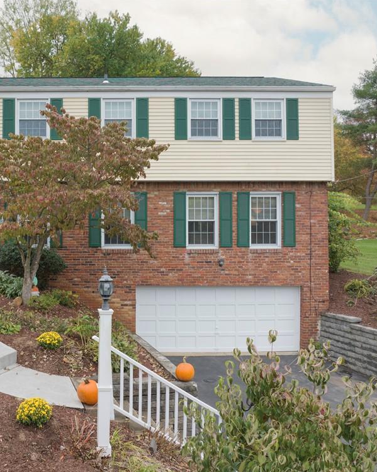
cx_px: 80
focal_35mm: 32
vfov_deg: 55.7
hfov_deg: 43.8
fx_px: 446
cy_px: 240
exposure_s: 1/240
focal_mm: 12.29
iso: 100
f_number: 3.5
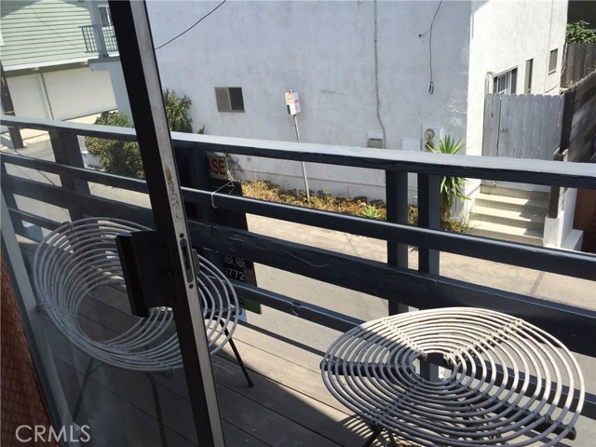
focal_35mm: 29
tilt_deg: -20.4
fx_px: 499
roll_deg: +3.7
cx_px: 298
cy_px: 224
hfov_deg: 61.7
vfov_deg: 48.2
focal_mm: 4.15
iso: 32
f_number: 2.2
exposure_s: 1/1041
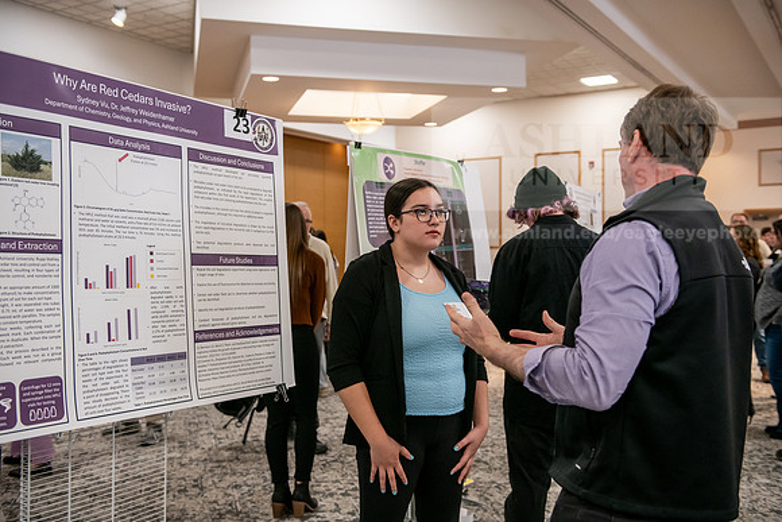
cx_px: 391
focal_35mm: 38
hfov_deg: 50.7
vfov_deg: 35.1
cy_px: 261
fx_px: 826
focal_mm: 38
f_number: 3.5
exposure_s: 1/200
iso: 1600
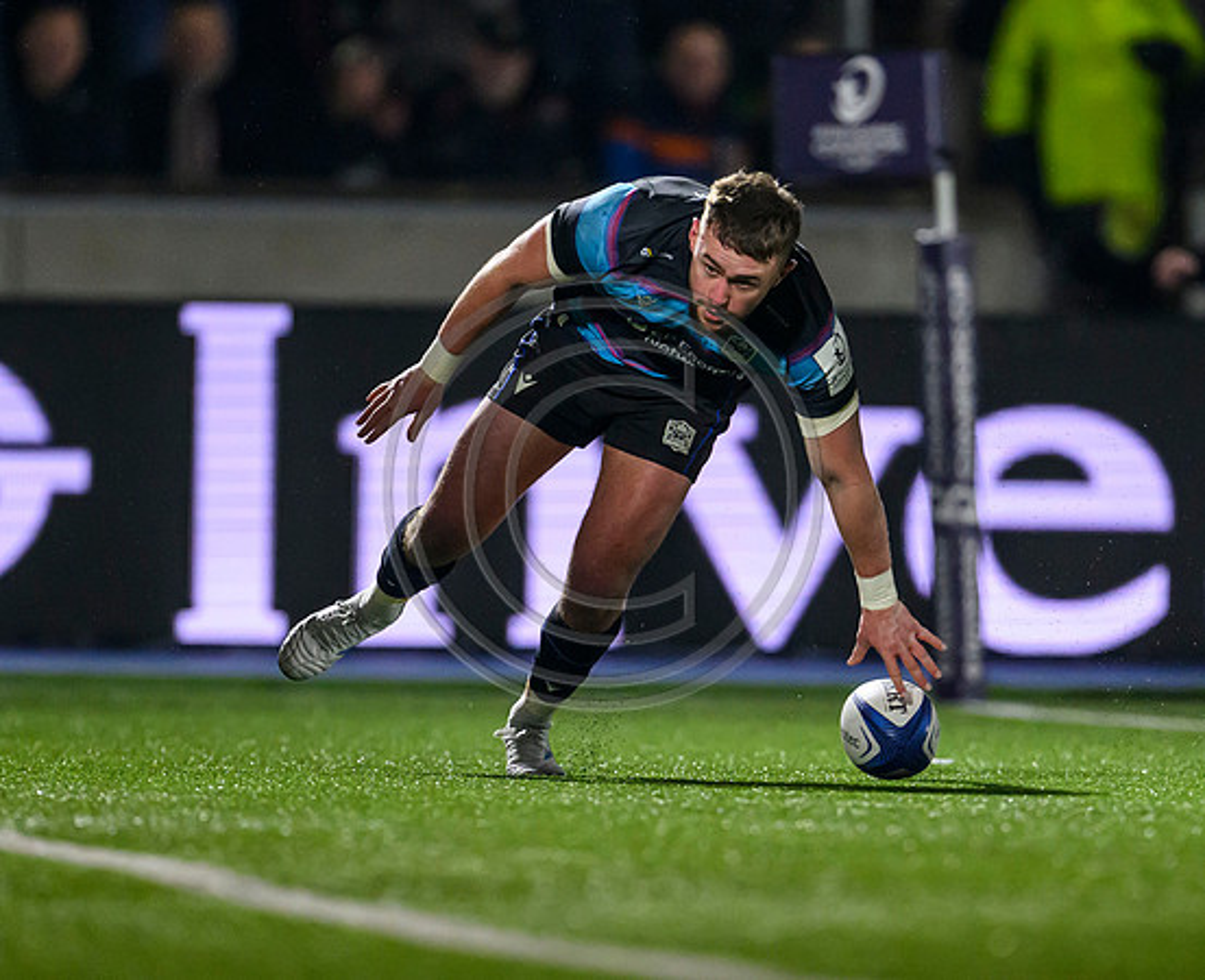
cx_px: 870
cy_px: 560
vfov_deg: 2.1
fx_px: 26964
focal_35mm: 751
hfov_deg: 2.6
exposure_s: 1/1600
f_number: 3.2
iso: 5000
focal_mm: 400
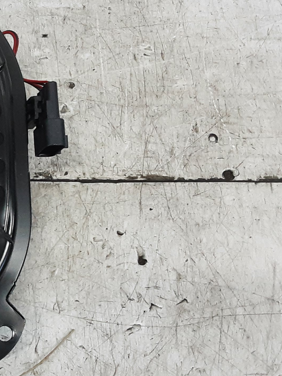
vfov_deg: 31.1
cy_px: 216
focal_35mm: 62
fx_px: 673
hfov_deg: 20.8
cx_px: -117
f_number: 1.9
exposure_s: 1/50
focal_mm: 2.91
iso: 160
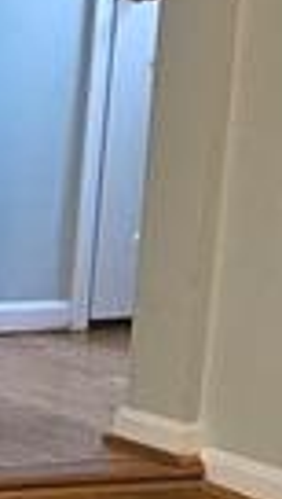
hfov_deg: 5.2
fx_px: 2487
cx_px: -1121
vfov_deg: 11.4
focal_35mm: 188
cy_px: 297
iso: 800
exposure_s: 1/60
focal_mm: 6.3
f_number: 1.7
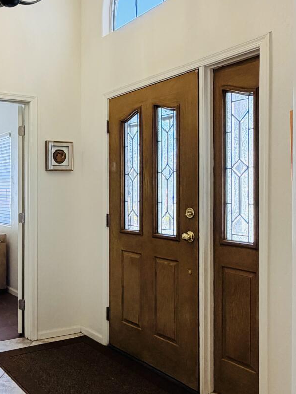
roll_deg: -0.7
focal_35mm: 35
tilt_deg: +0.5
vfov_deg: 52.6
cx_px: 32
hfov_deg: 38.1
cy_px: 189
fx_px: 399
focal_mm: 2.22
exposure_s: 1/120
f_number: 2.2
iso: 125
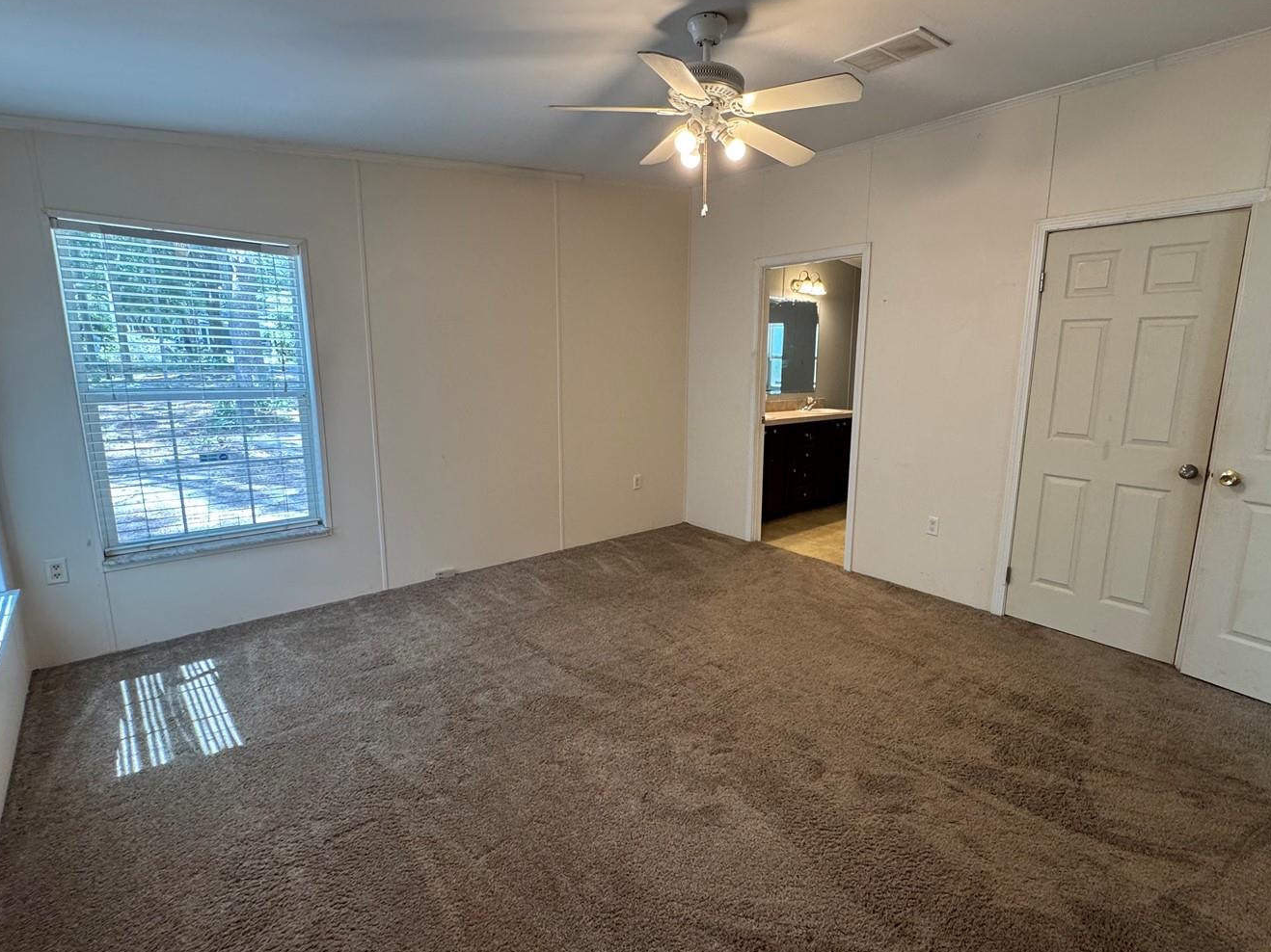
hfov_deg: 90.8
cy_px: 472
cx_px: 689
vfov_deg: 74.7
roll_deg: -1.1
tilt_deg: -10.5
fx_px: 624
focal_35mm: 17
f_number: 2.2
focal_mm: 2.22
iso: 200
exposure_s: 1/60
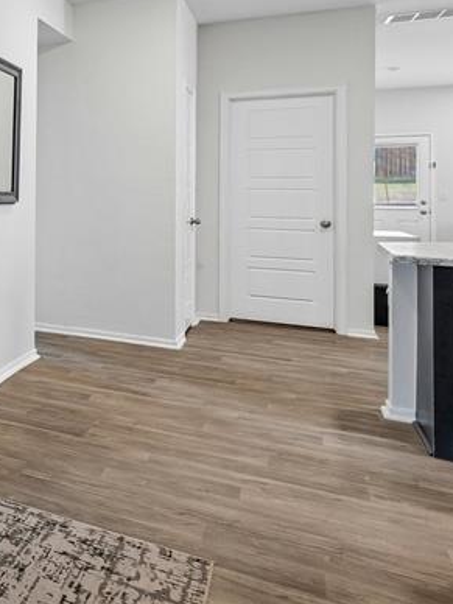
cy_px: 191
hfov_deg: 24.8
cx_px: -286
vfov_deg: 48.0
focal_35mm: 38
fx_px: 663
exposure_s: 1/13
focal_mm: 10
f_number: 6.3
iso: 100
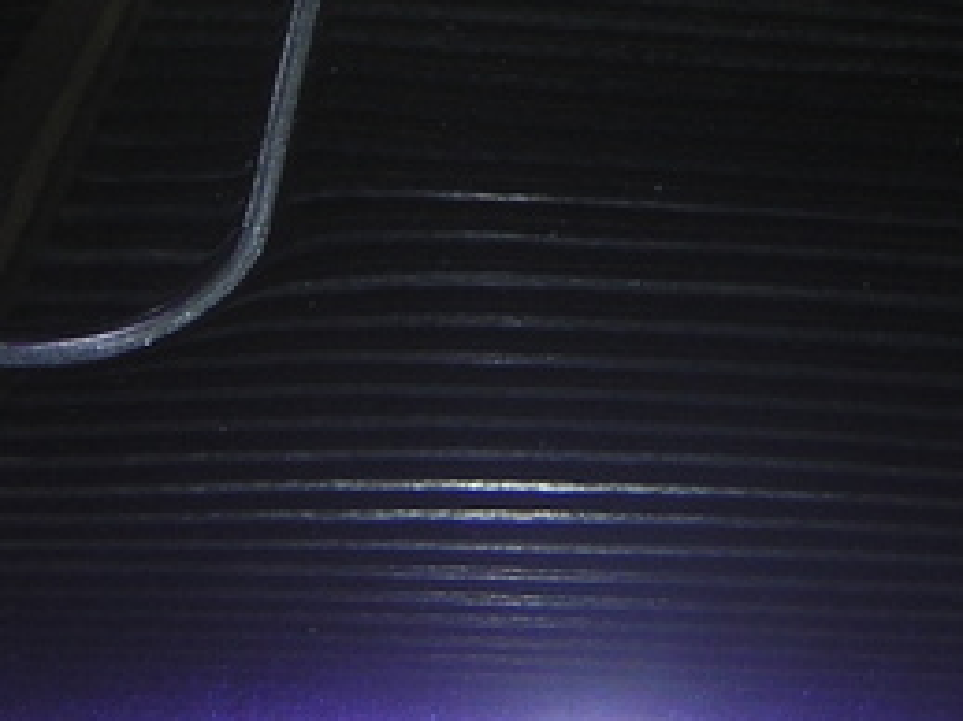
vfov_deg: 16.2
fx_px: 2475
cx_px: 535
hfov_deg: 22.0
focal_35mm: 89
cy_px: -15
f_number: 2.6
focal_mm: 4.7
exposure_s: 1/60.1
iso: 135
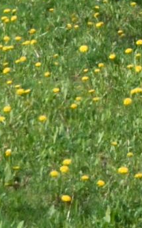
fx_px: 911
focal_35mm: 147
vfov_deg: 13.3
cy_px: -134
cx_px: 101
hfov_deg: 8.9
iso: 400
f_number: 7
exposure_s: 1/640
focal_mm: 5.4
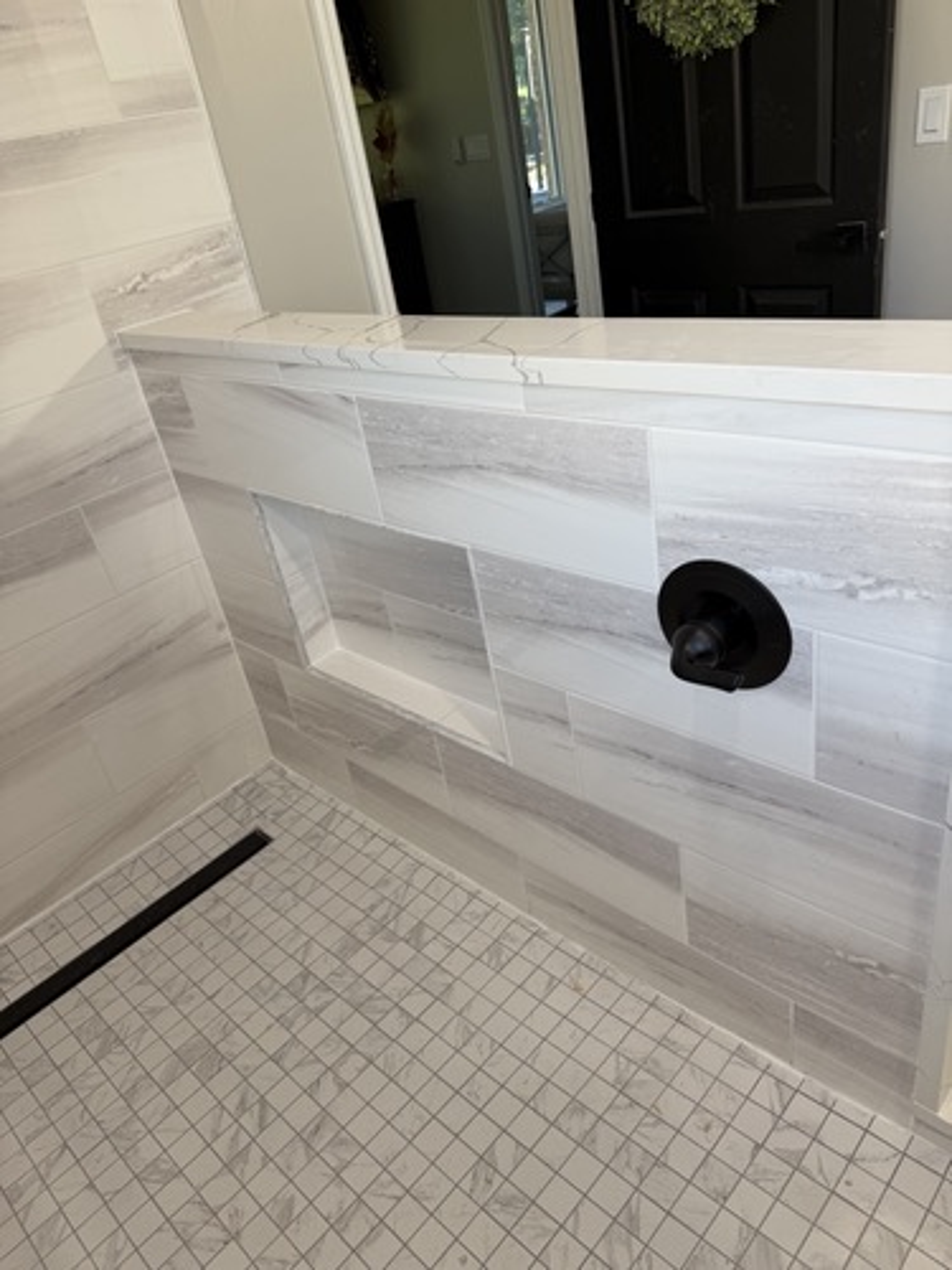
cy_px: 635
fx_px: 880
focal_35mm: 24
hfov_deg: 56.8
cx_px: 476
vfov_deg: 71.6
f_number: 1.78
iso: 100
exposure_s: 1/120
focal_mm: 6.76
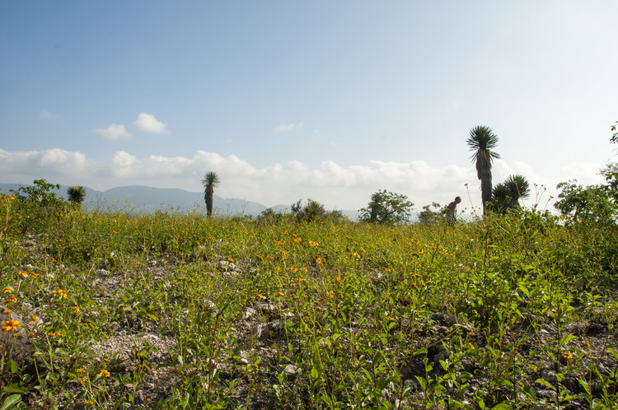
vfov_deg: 47.8
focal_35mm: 27
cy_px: 205
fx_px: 463
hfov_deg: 67.4
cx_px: 309
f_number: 13
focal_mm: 18
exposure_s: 1/400
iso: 200
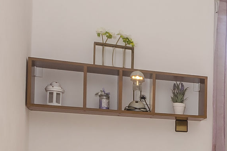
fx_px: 459
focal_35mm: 73
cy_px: 162
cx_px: 355
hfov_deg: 22.1
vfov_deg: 18.0
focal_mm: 10
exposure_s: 1/80
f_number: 7.1
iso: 160
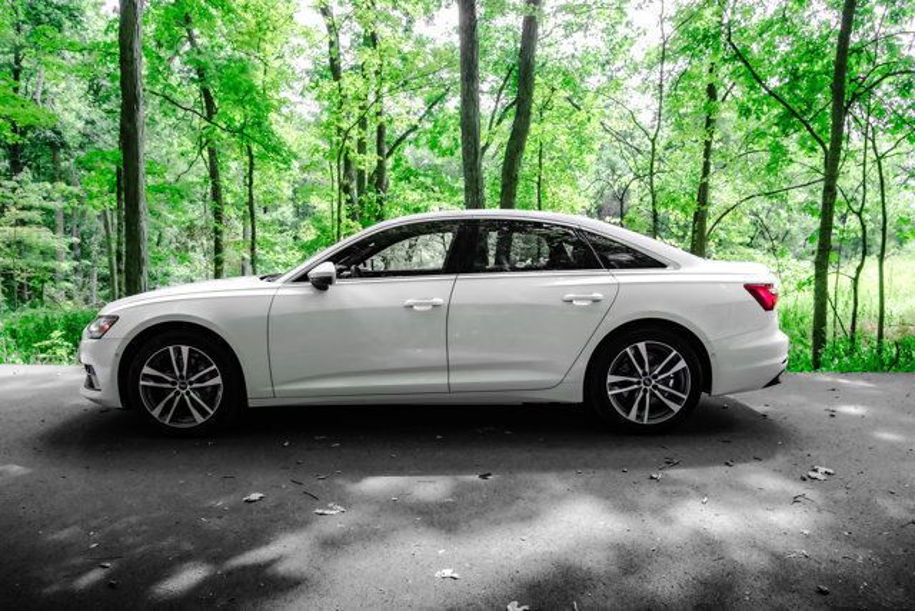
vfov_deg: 53.2
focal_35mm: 24
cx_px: 458
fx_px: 610
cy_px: 306
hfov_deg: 73.7
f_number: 6.3
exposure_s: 1/250
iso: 640
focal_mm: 24
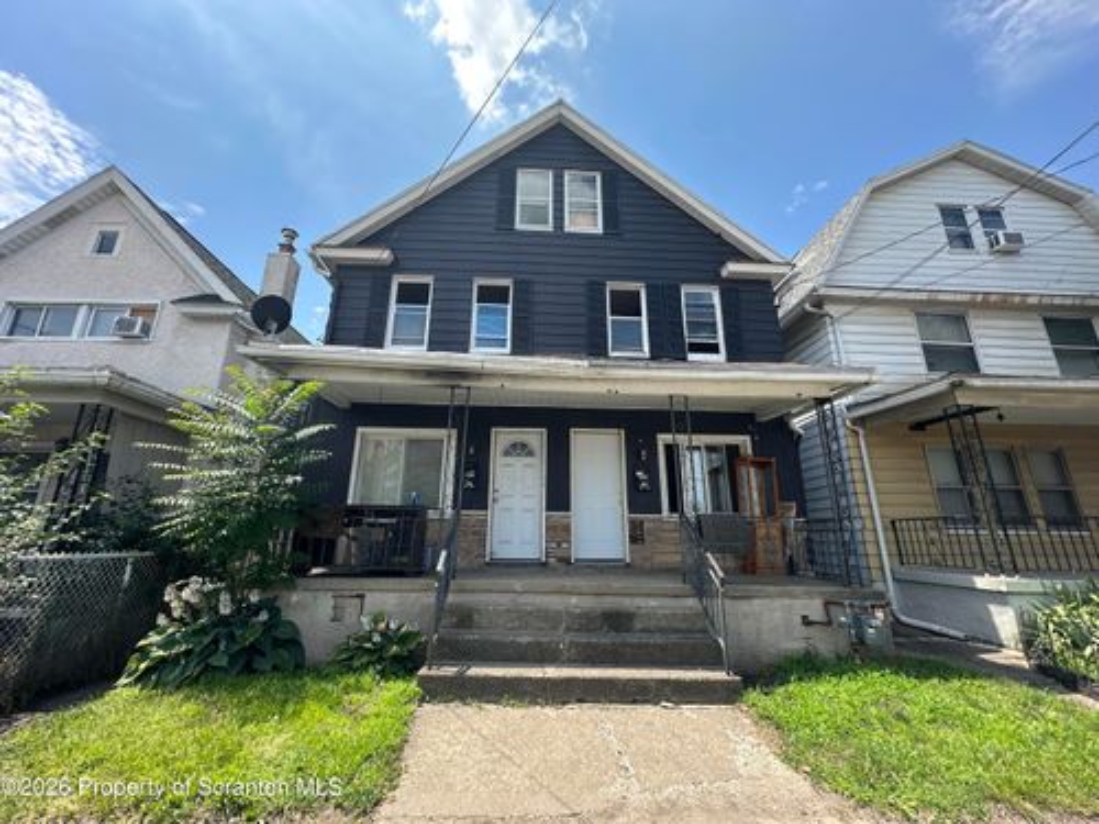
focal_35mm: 14
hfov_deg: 102.1
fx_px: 444
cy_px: 412
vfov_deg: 85.7
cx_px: 550
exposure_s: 1/636
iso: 40
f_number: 2.2
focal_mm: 2.22
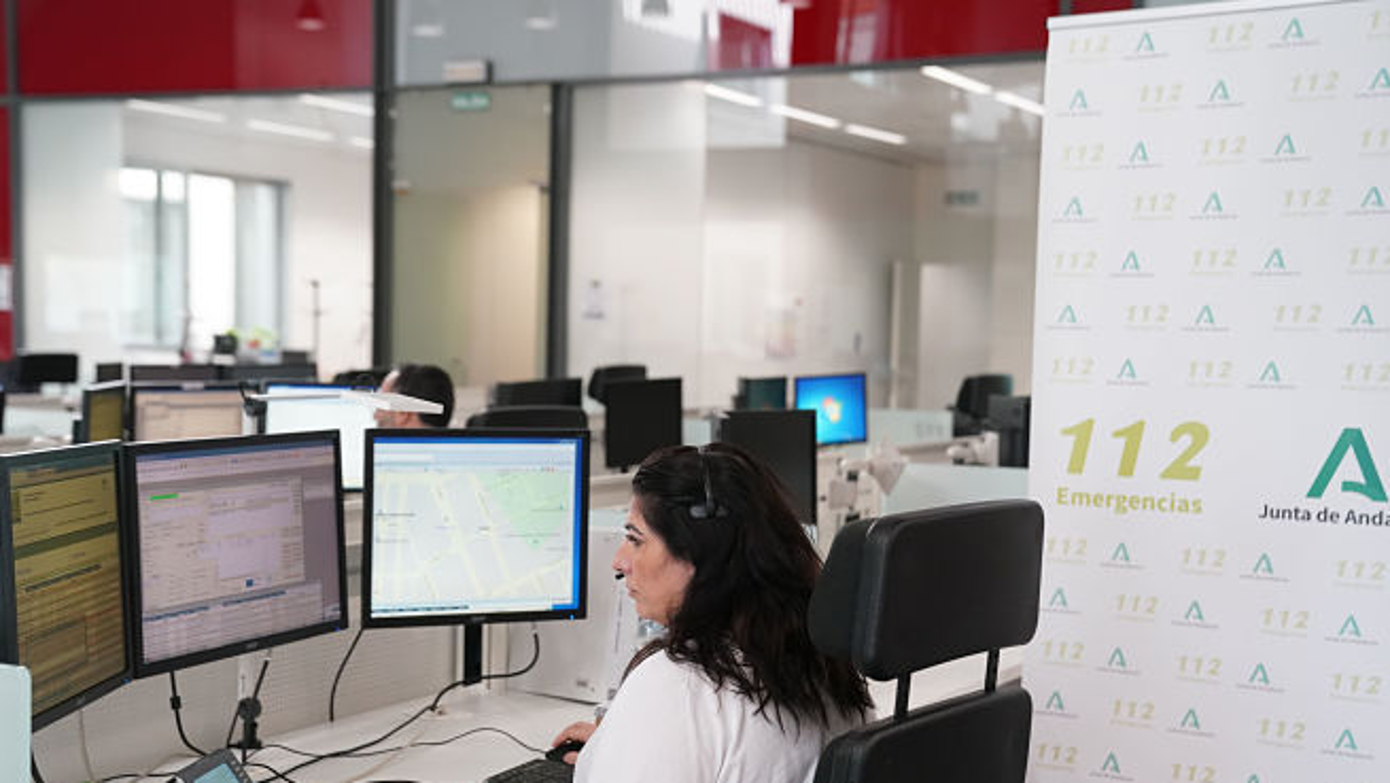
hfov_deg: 40.6
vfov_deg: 23.5
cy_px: 453
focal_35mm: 51
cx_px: 689
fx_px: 1880
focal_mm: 48
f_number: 3.2
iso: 3200
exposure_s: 1/320
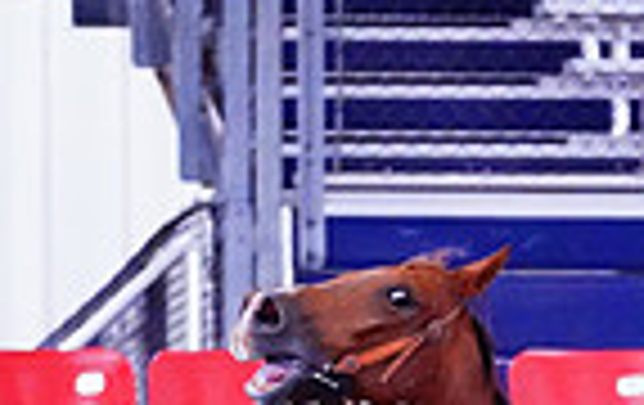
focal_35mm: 825
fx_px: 14508
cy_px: 740
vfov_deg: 1.6
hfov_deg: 2.5
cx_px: 612
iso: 16000
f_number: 2.8
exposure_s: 1/1600
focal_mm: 200
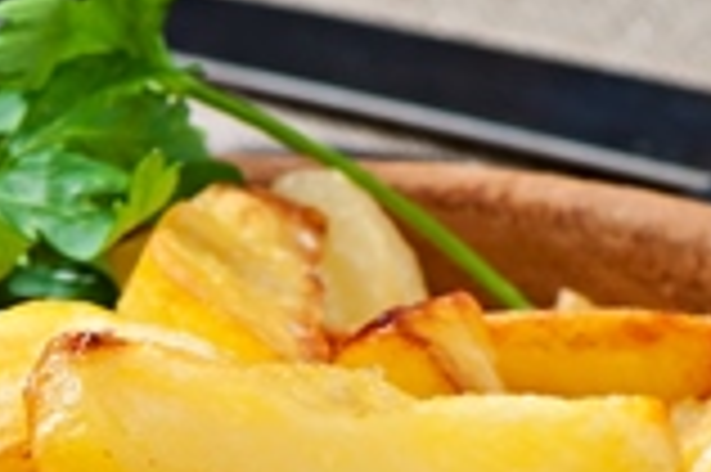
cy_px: 773
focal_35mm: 601
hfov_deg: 3.4
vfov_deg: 2.3
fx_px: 11855
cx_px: 284
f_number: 13
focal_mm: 105
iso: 100
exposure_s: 1/200
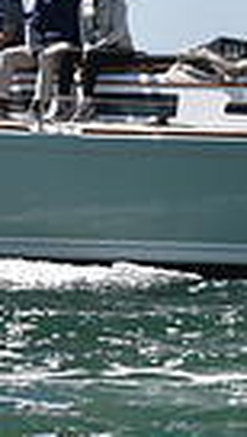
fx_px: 4241
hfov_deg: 3.3
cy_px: -143
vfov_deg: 5.8
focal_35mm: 366
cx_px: 157
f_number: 6.3
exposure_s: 1/800
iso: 400
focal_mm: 82
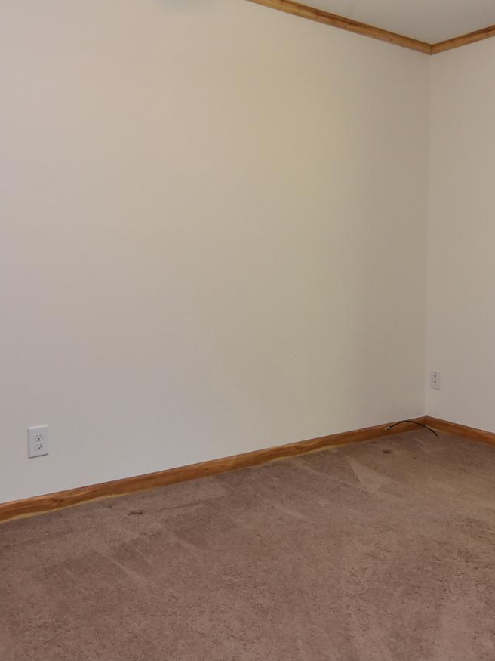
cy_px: 266
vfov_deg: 56.4
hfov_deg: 44.1
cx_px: 277
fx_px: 610
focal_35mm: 32
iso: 800
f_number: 5.6
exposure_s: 1/60
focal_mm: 12
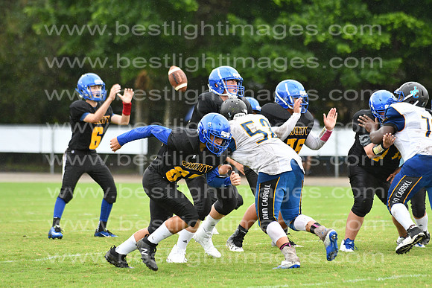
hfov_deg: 9.8
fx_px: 2520
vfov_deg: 6.5
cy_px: 144
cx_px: 216
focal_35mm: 210
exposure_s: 1/1600
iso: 800
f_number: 3.5
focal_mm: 140
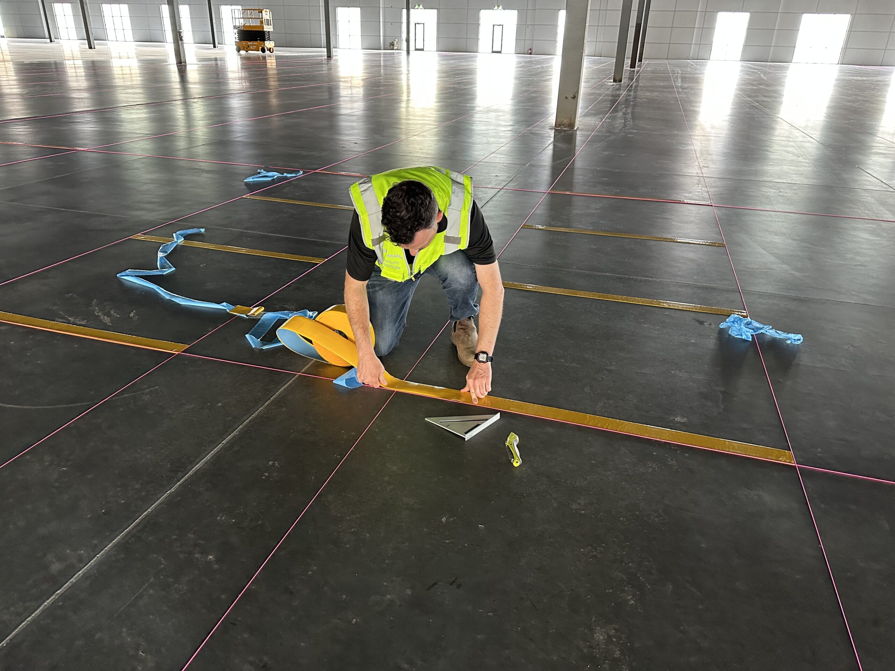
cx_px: 448
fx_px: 621
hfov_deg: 71.6
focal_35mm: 24
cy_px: 336
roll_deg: -1.7
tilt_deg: -24.6
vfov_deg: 56.8
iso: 500
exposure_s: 1/60
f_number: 1.78
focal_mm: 6.86
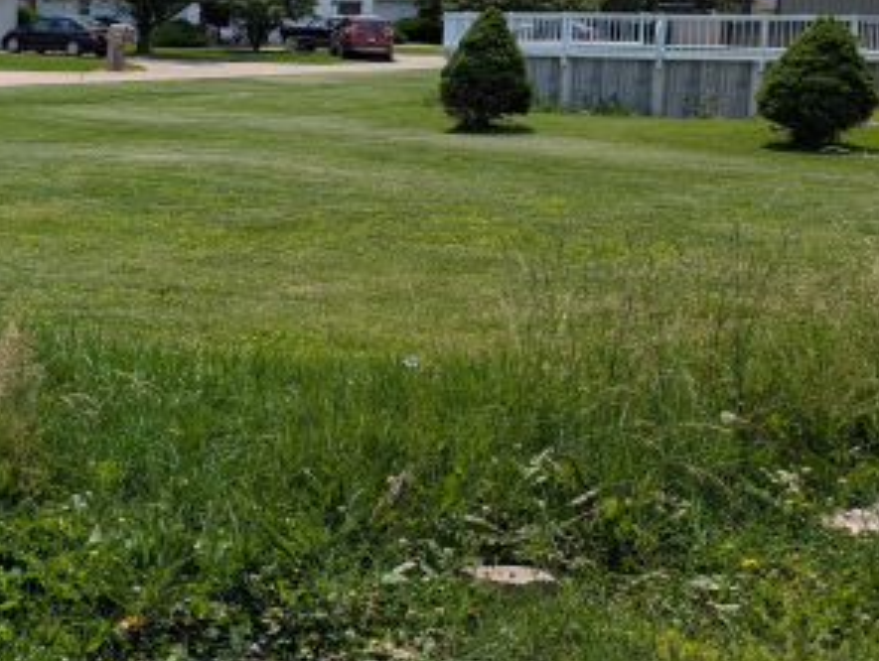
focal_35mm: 54
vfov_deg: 26.9
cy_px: 217
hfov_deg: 31.8
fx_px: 1373
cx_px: -69
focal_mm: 6.81
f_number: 1.85
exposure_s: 1/2463
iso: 46
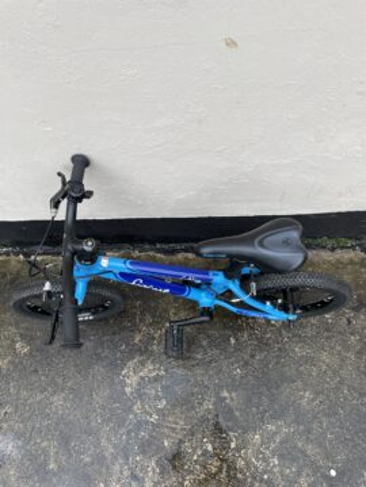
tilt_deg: -65.9
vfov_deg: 67.3
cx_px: 183
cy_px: 244
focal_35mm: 26
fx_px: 367
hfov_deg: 53.1
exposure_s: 1/121
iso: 100
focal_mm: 4.2
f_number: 1.6
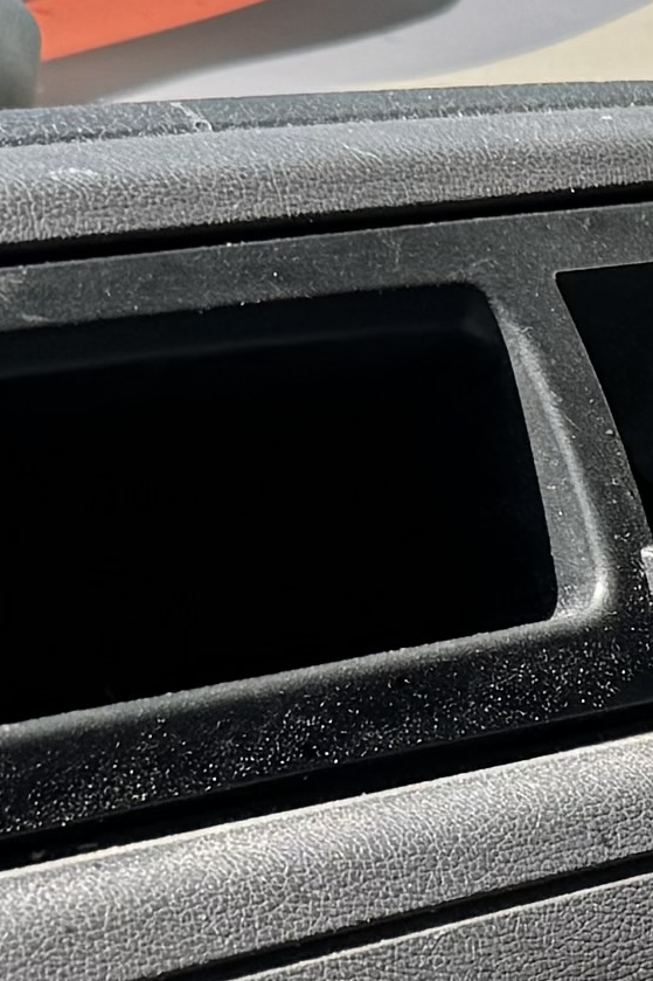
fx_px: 4627
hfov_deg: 7.6
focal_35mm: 170
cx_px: 1478
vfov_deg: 11.8
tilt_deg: -20.0
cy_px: 1224
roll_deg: -1.0
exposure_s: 1/651
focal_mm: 6.76
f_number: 1.78
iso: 80
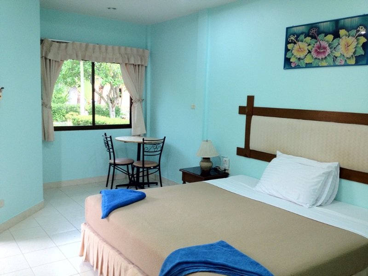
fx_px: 372
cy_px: 138
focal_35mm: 35
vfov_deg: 40.7
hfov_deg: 52.6
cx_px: 184
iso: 125
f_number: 2.4
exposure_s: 1/20
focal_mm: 4.28
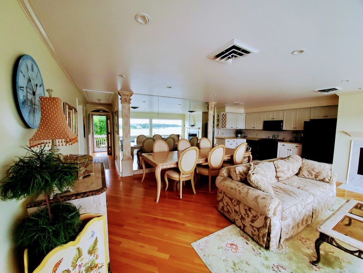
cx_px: 182
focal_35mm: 13
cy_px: 136
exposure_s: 1/59
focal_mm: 1.8
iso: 200
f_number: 2.2
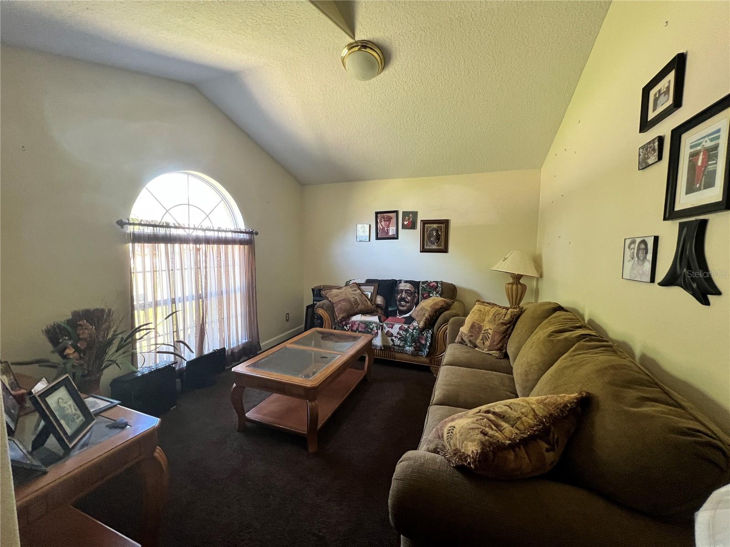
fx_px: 274
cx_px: 365
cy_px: 274
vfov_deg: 89.9
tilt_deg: -5.9
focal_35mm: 13
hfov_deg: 106.2
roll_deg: -1.1
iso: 320
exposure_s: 1/60
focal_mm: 1.57
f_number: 1.8
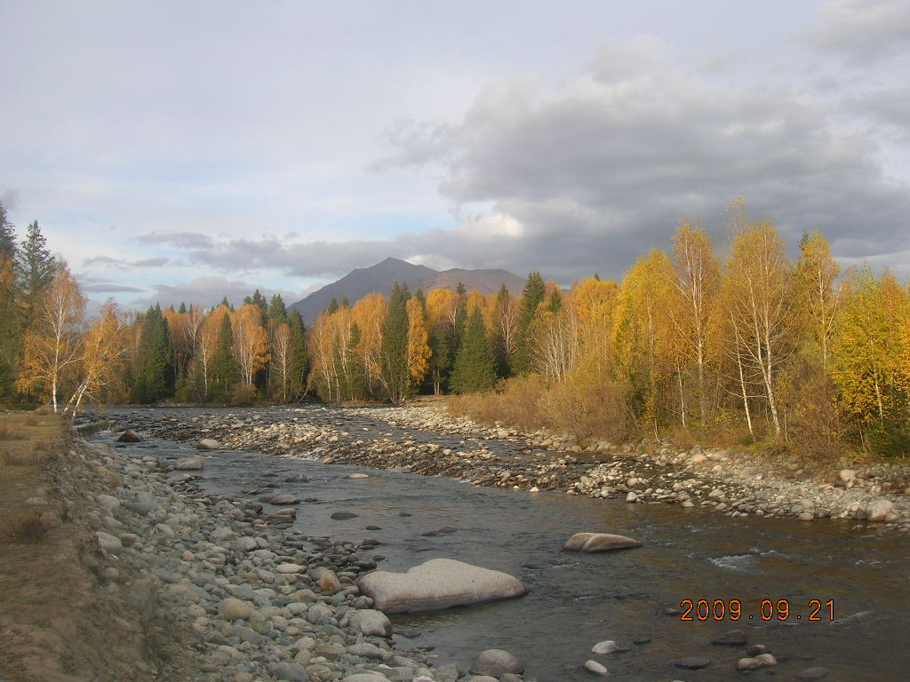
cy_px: 341
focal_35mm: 34
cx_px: 455
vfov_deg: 41.8
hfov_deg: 54.0
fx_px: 894
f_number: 4.9
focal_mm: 5.7
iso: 50
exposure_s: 1/87
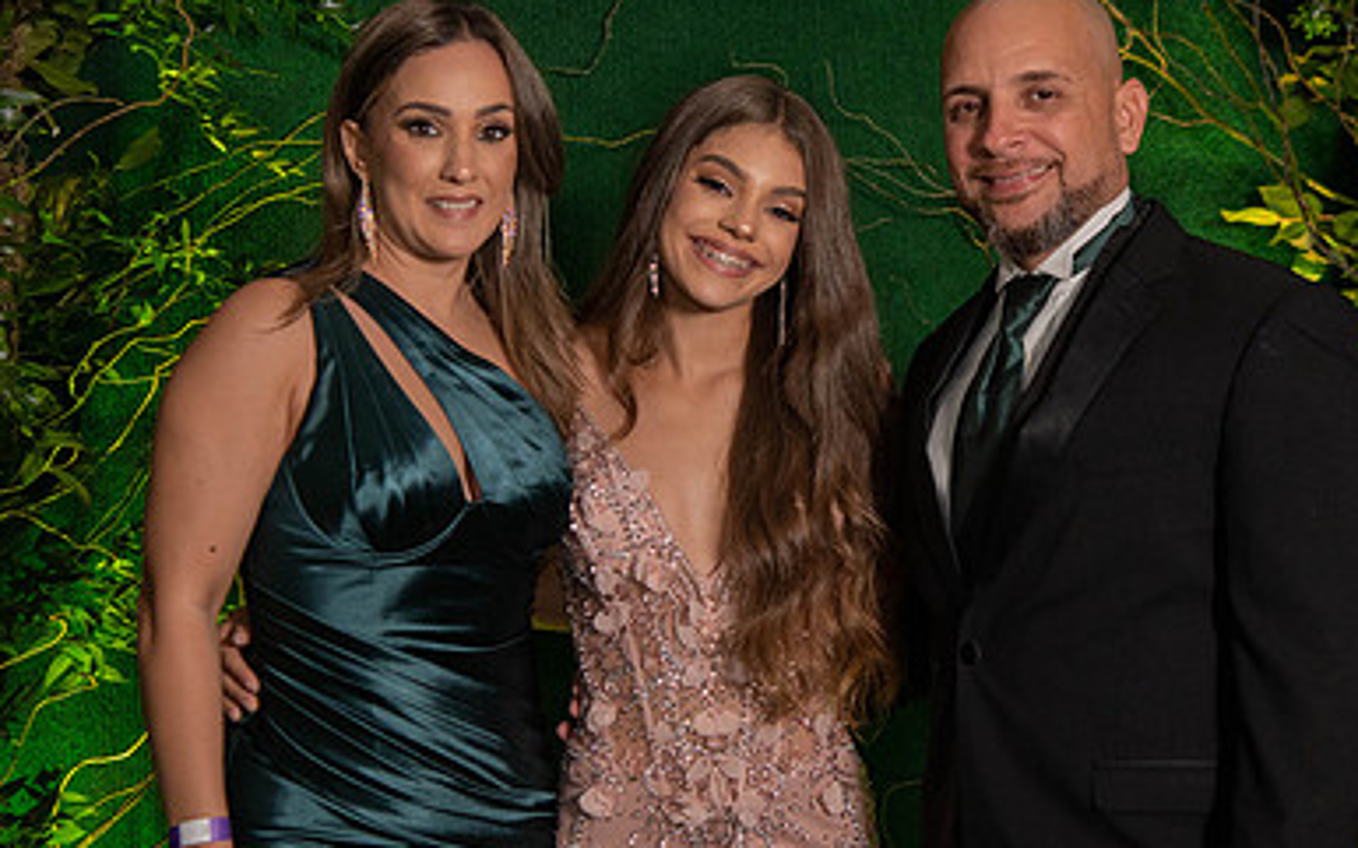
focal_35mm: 86
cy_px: 362
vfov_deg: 15.2
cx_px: 753
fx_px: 3182
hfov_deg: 24.1
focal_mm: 48
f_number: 5
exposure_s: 1/60
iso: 800
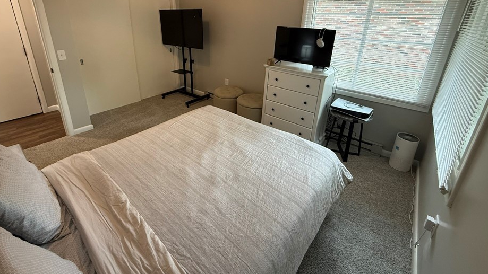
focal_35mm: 17
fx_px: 220
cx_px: 230
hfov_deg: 95.8
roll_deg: -1.2
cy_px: 91
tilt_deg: -18.8
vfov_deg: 62.3
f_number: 2.2
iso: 320
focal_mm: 2.22
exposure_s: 1/120
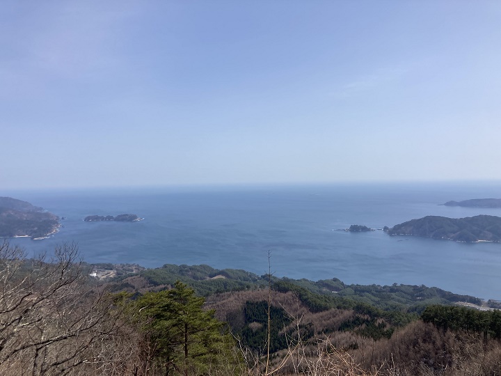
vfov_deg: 49.7
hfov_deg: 63.4
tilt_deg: -1.8
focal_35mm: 28
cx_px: 250
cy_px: 188
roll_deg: +1.9
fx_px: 405
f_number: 1.8
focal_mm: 3.99
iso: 25
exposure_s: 1/3690
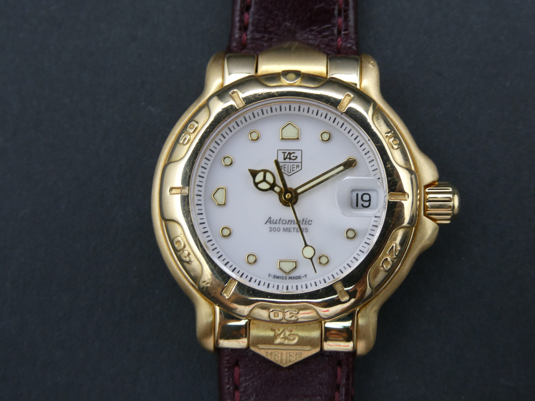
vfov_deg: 27.0
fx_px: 835
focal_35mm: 54
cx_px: 268
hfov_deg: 35.5
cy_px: 200
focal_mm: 9.6
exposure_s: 1/80
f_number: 4.1
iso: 160
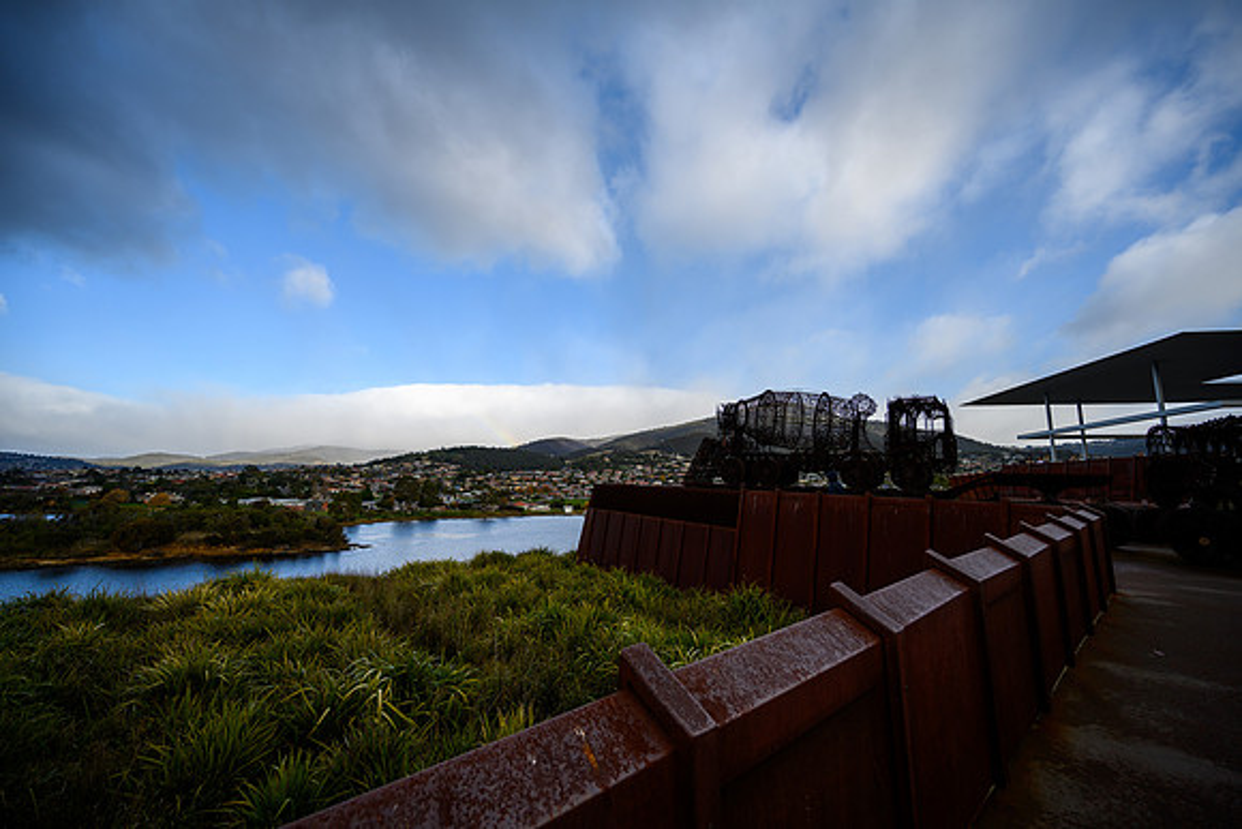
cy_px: 414
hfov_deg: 104.2
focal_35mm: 14
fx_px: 483
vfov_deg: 81.2
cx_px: 621
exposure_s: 1/500
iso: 64
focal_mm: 14
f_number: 4
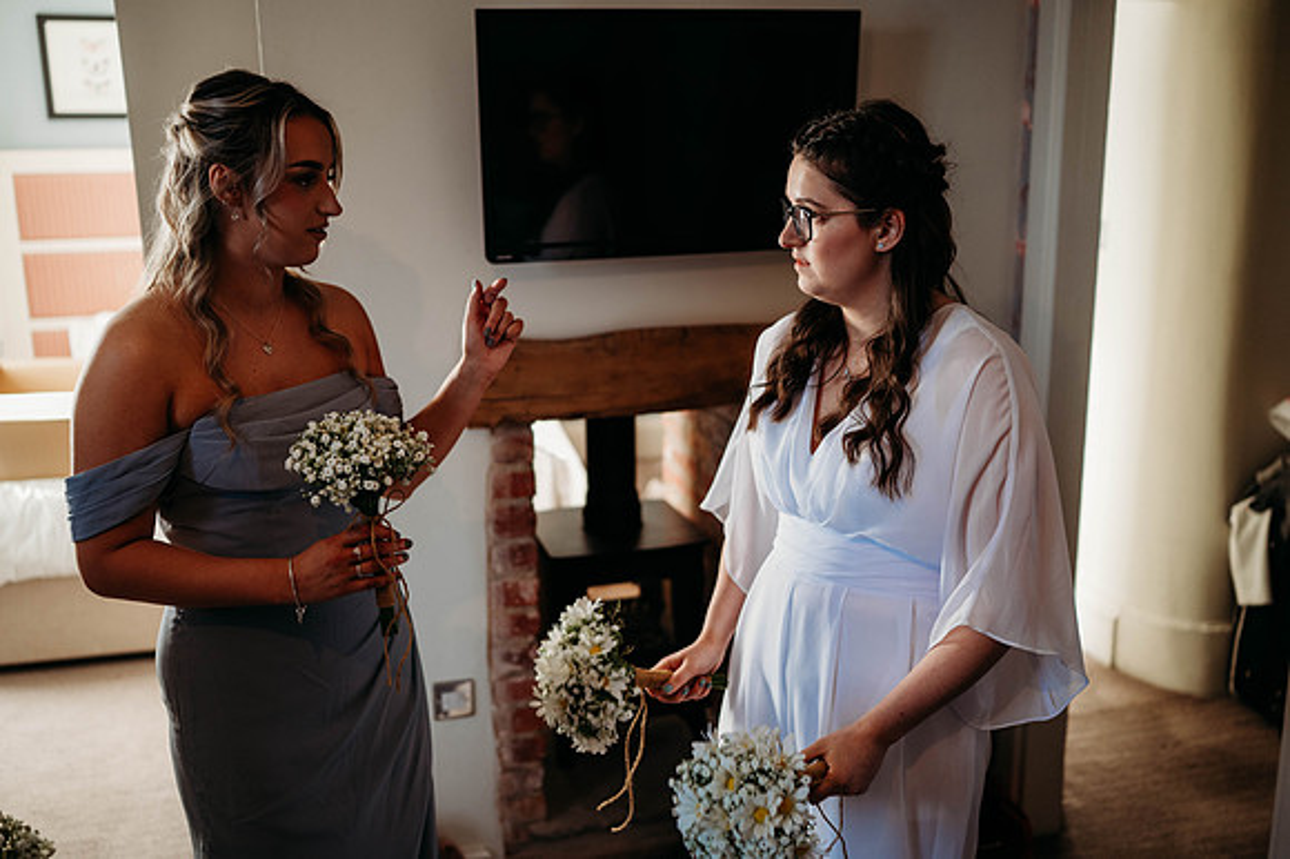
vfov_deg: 37.8
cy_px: 430
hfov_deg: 54.5
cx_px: 645
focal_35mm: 35
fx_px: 1253
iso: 1000
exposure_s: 1/200
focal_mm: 35
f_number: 2
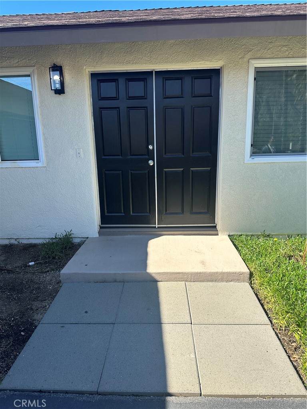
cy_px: 204
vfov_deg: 71.6
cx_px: 154
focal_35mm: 24
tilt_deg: -9.6
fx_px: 284
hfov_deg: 56.8
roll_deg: +1.7
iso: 80
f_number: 1.78
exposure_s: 1/1988
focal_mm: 6.86
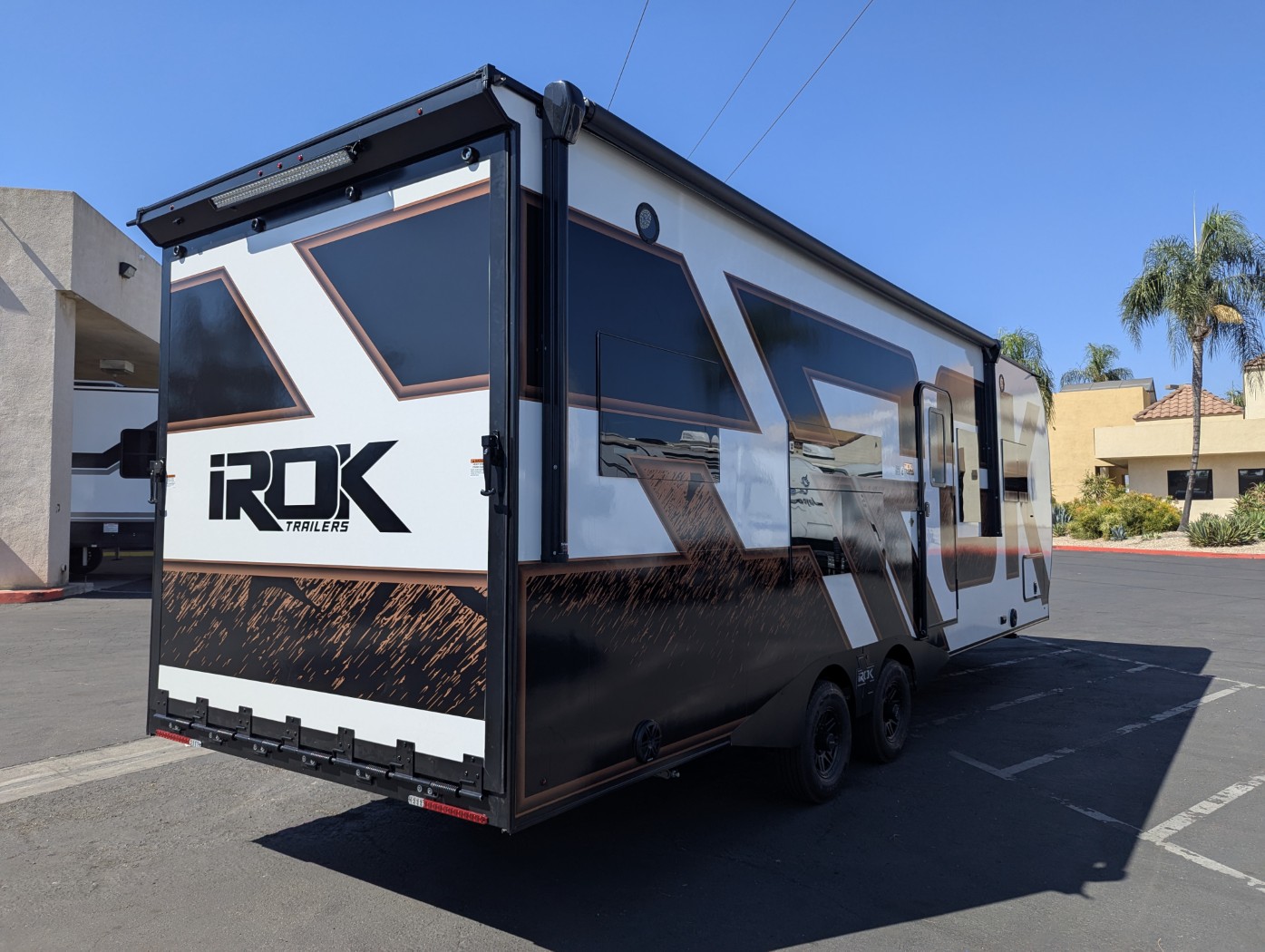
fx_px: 878
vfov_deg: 56.9
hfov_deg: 71.5
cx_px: 632
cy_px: 476
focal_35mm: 24
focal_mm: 6.81
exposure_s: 1/2571
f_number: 1.85
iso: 49
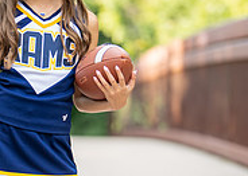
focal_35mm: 217
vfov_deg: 6.6
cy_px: 133
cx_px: 56
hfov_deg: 9.3
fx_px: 1527
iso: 100
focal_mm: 50
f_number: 1.2
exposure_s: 1/640
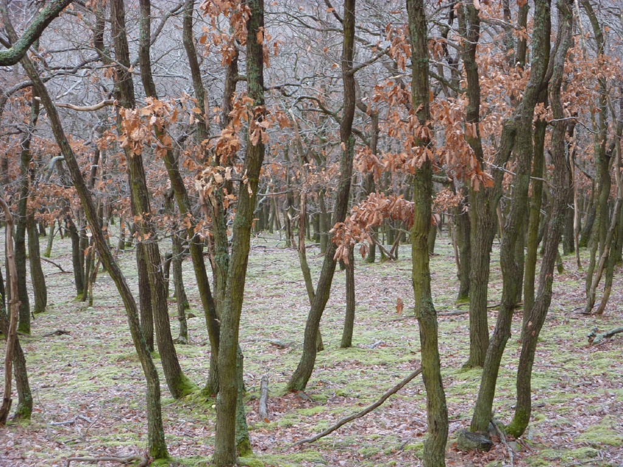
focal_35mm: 83
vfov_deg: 17.8
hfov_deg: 23.6
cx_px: 312
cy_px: 234
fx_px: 1494
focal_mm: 13.7
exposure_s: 1/40
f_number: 4.2
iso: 125
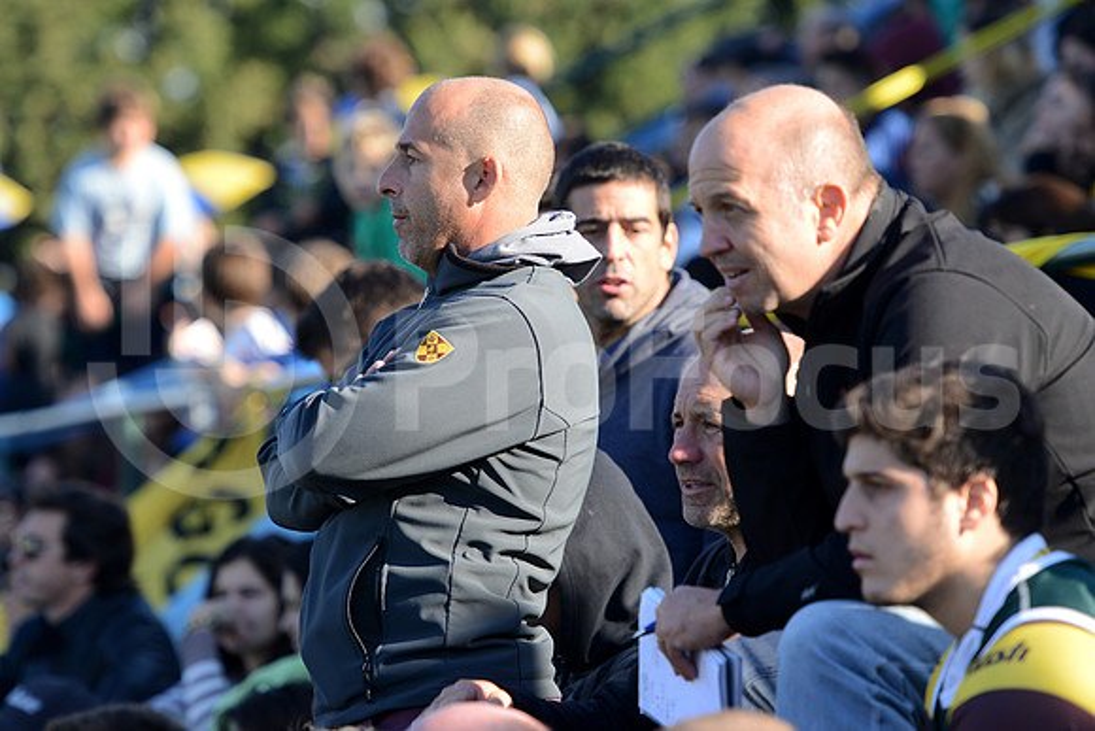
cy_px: 366
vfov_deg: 6.5
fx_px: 6389
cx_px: 548
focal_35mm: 210
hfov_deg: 9.8
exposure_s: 1/500
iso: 400
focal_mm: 210
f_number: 4
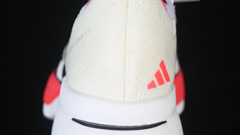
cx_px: 120
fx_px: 503
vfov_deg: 15.3
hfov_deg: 26.9
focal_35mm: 79
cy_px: 74
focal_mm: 50
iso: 160
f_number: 7.1
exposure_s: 1/80
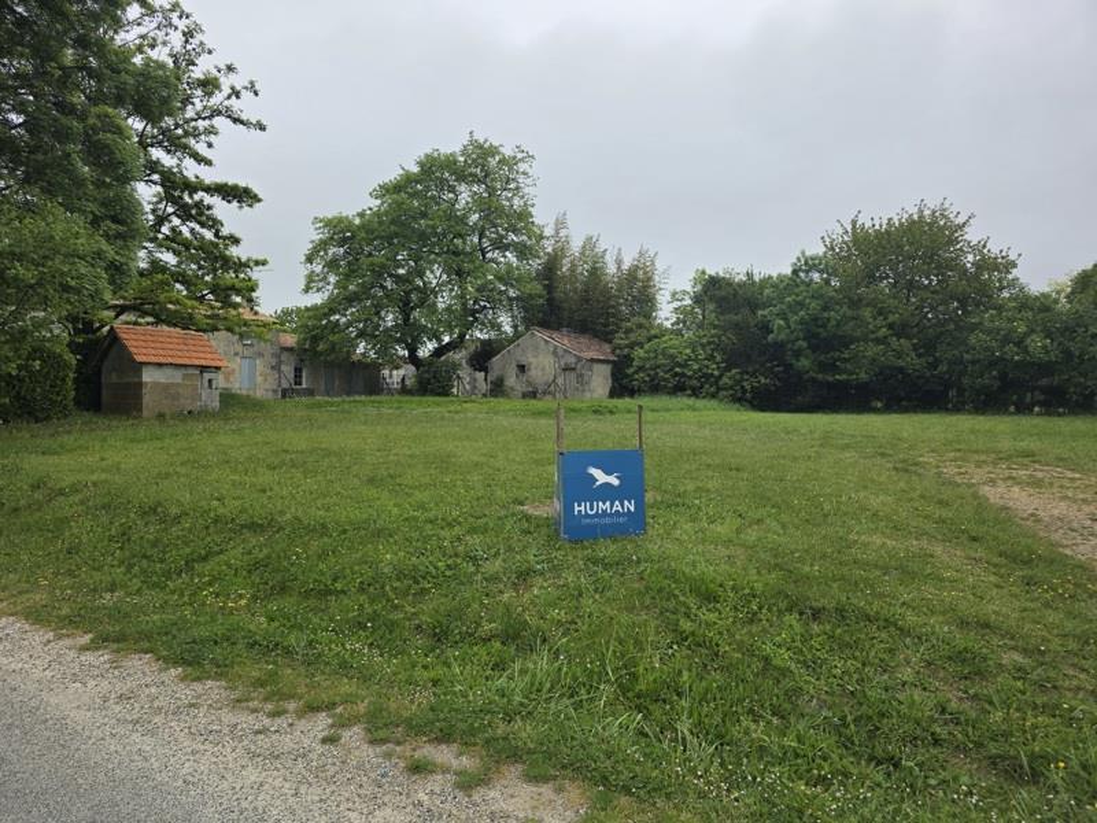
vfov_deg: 58.9
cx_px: 548
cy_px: 412
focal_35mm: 23
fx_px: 729
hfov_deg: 73.9
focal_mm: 6.3
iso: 80
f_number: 1.7
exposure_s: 1/4434
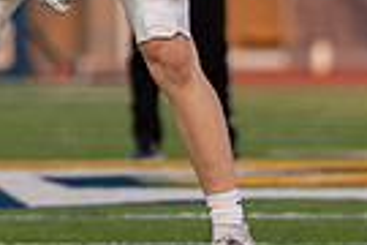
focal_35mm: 1632
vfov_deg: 0.8
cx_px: 26
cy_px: -116
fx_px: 16636
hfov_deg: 1.3
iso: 640
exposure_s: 1/2500
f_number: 2.8
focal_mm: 200
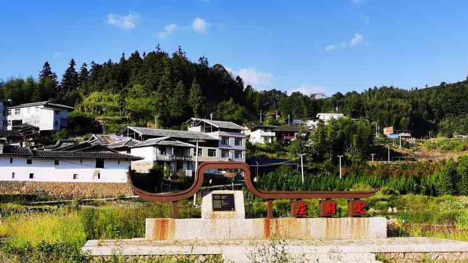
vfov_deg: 23.1
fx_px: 645
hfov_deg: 39.9
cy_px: 138
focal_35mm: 52
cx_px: 232
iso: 50
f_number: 1.8
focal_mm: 5.58
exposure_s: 1/3333
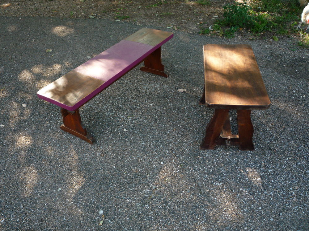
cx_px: 154
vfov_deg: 46.8
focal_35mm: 30
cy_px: 116
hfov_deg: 60.0
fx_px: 268
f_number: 3.3
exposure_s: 1/60
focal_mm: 5.2
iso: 100
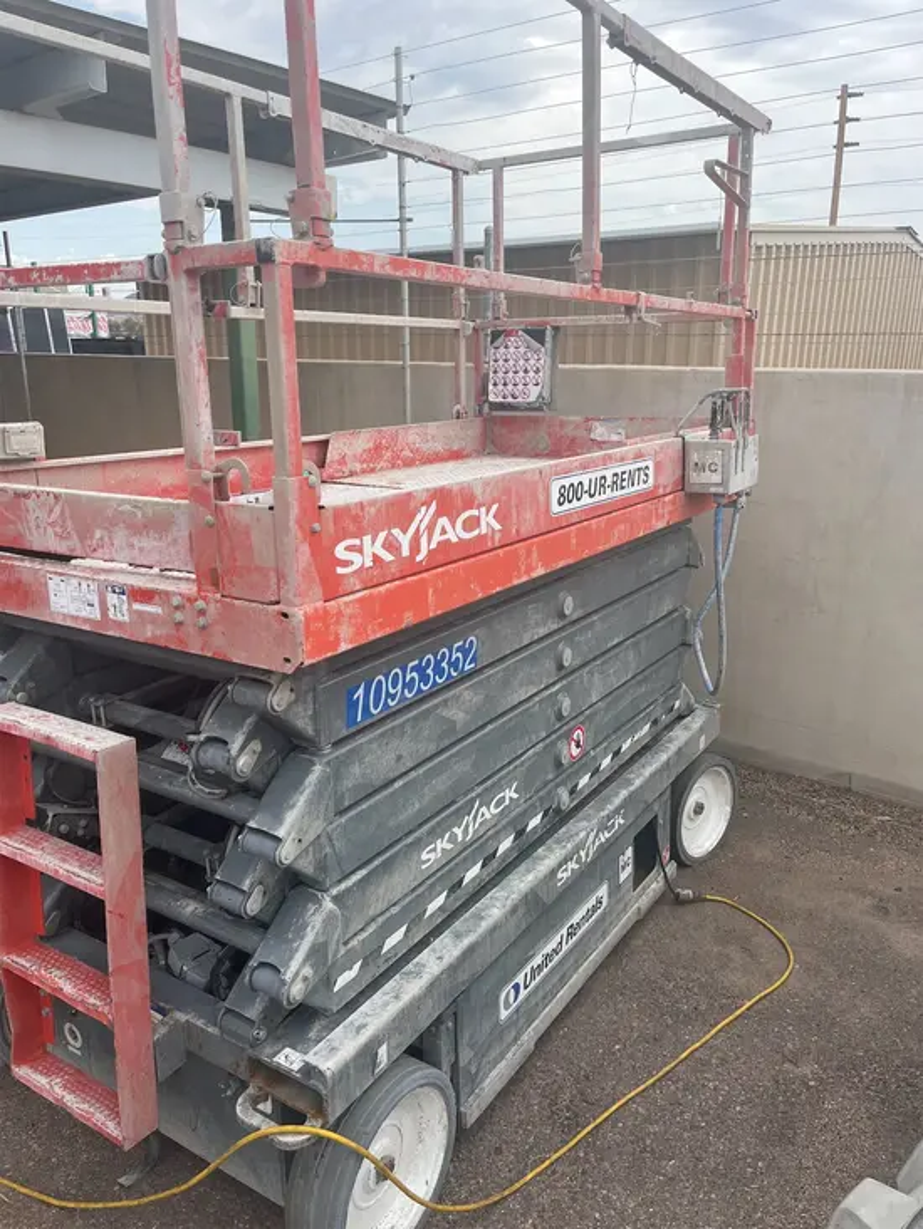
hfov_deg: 53.1
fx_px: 924
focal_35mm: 26
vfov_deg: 67.3
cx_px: 462
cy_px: 614
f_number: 1.6
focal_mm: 5.1
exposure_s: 1/1339
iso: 50
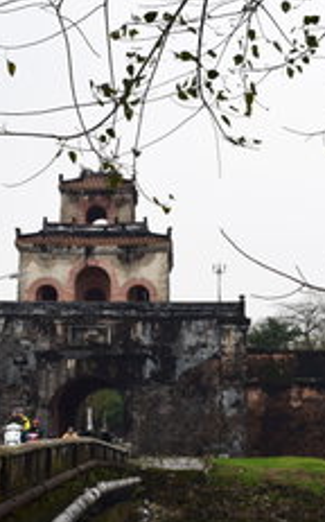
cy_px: 299
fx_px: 1092
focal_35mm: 77
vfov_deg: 26.8
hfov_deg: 16.9
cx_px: 106
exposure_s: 1/80
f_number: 8
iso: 400
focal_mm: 29
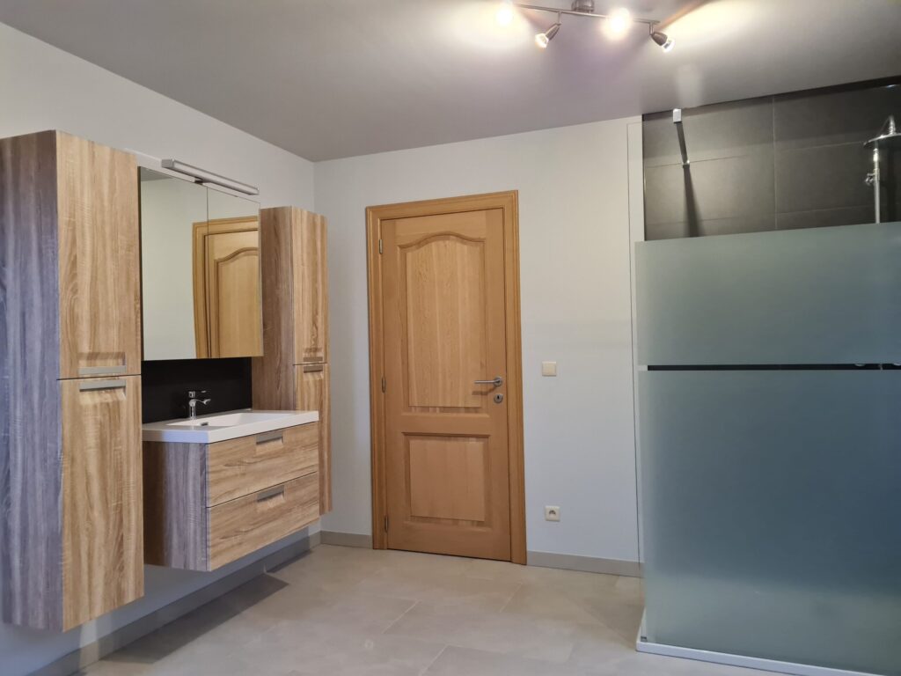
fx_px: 677
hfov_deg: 67.3
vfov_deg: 53.1
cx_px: 450
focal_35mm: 26
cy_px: 338
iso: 500
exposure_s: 1/50
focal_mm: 5.4
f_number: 1.8
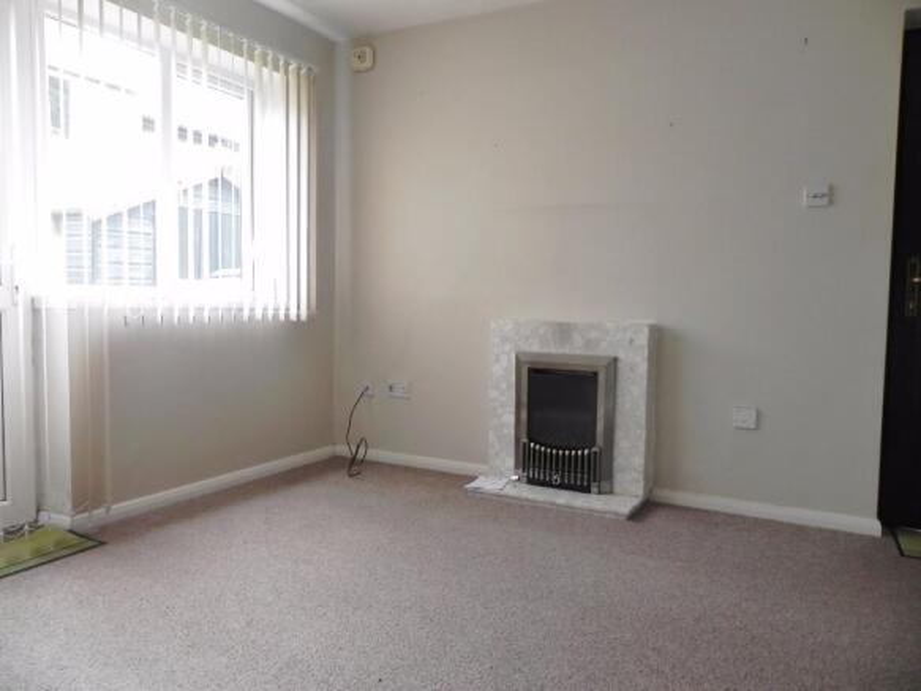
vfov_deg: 53.0
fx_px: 692
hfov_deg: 67.3
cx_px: 460
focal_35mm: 26
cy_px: 346
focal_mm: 4.6
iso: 160
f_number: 3.2
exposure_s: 1/66.7
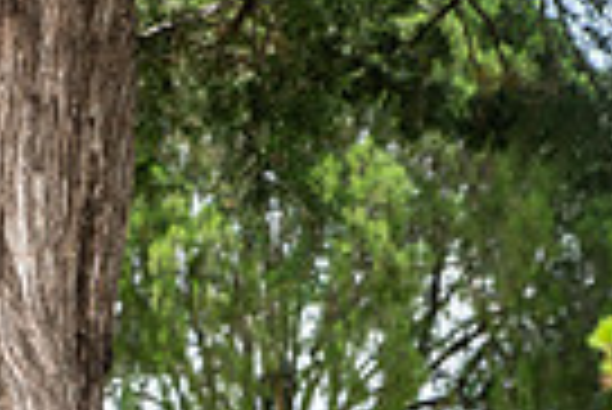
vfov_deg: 8.1
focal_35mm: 159
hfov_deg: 12.9
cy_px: 933
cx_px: 153
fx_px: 2706
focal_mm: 48
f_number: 6.3
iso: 250
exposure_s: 1/400
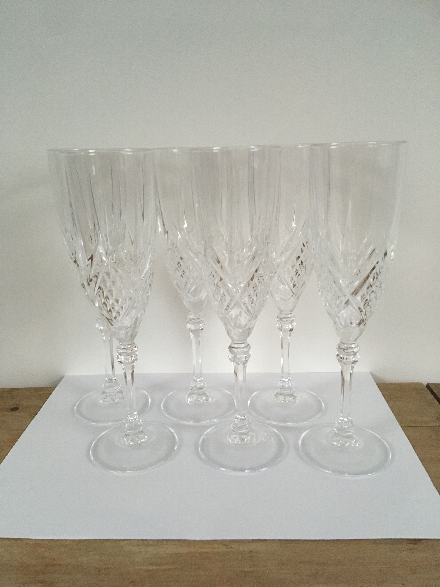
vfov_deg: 61.7
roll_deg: +0.7
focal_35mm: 29
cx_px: 220
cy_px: 294
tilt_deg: -15.1
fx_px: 491
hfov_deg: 48.2
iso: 160
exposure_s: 1/33
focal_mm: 4.15
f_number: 2.2
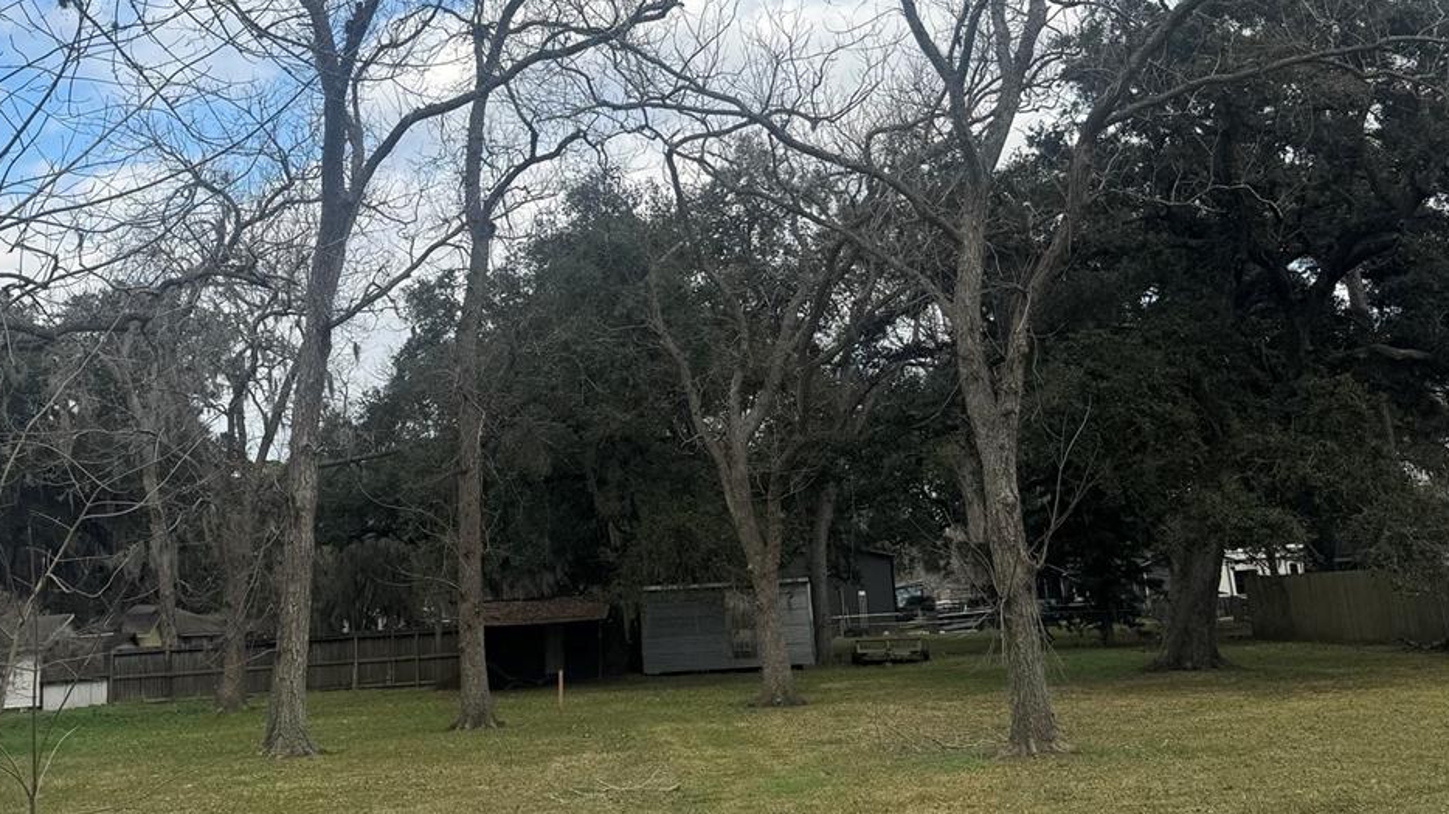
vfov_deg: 27.2
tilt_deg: +17.7
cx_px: 647
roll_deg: +4.8
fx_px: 1652
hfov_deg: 47.3
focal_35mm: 43
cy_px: 169
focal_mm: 6.76
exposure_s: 1/3247
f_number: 1.78
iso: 80
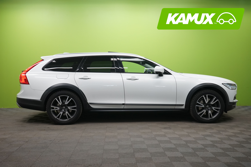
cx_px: 126
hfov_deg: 51.9
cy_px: 84
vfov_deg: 35.9
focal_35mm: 37
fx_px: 258
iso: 1250
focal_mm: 37
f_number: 7.1
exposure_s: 1/25
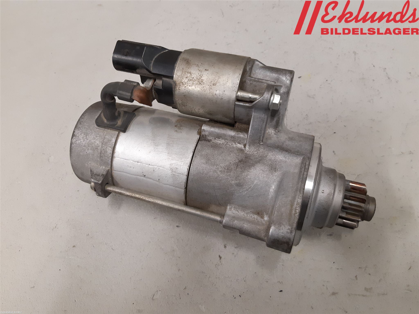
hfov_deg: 67.3
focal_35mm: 26
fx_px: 315
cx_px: 210
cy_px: 157
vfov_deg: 53.1
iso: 160
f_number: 1.7
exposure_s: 1/50
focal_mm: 3.93
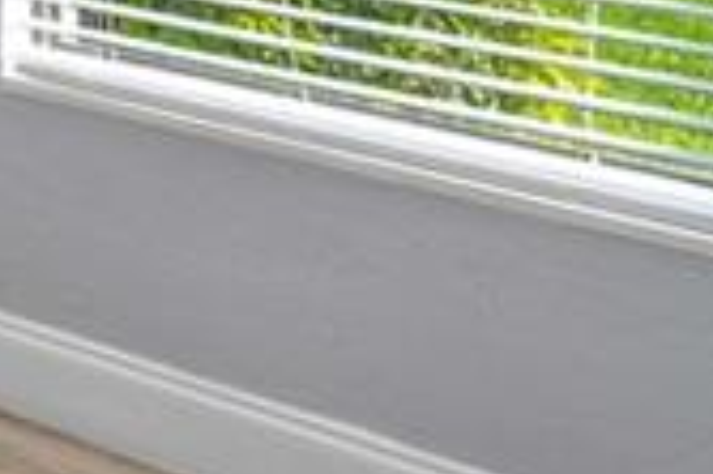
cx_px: -1306
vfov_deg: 12.1
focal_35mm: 98
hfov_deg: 12.2
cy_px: -517
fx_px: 1939
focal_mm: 16
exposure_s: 1/160
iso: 400
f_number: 8
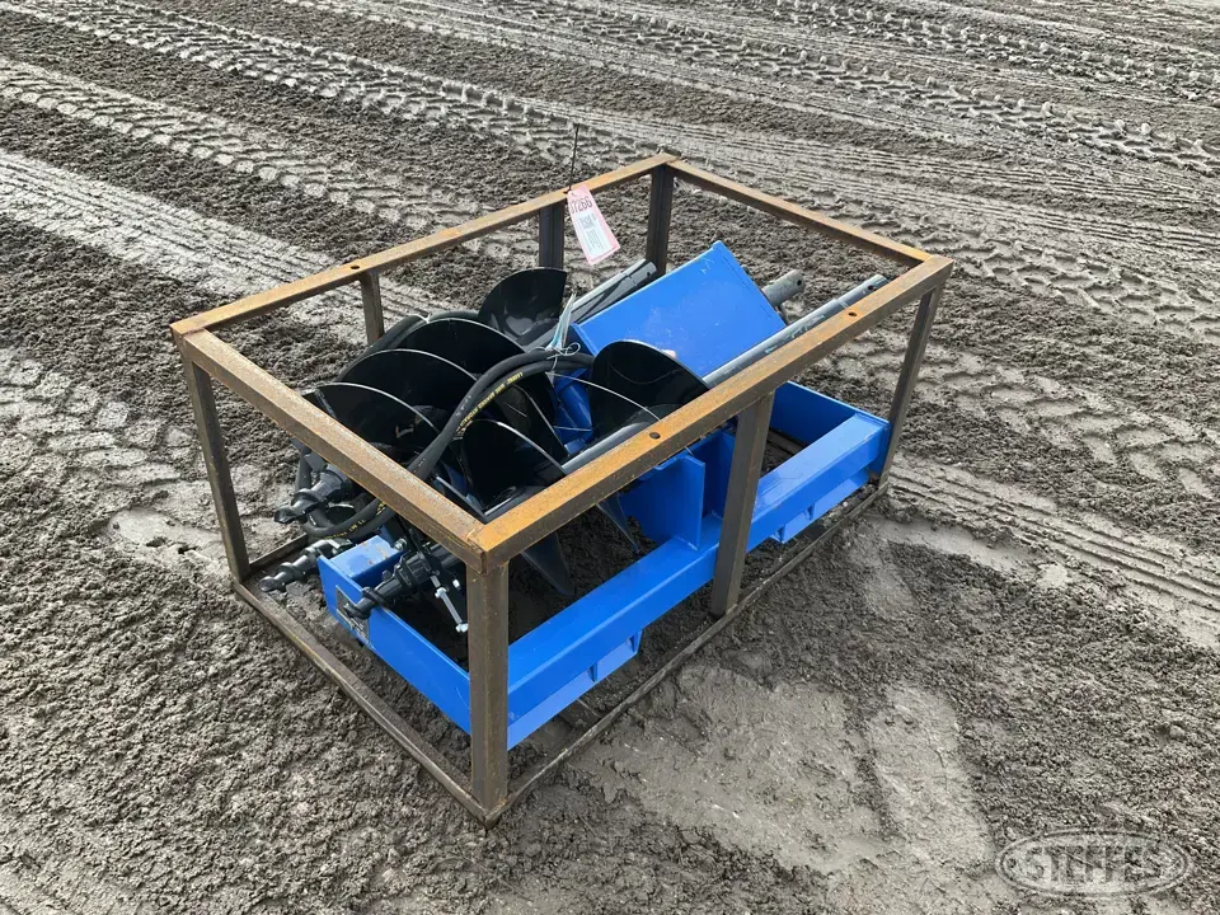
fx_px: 1022
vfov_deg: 48.2
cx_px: 610
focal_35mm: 29
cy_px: 458
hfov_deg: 61.7
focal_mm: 3
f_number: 1.8
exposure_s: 1/187
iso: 20
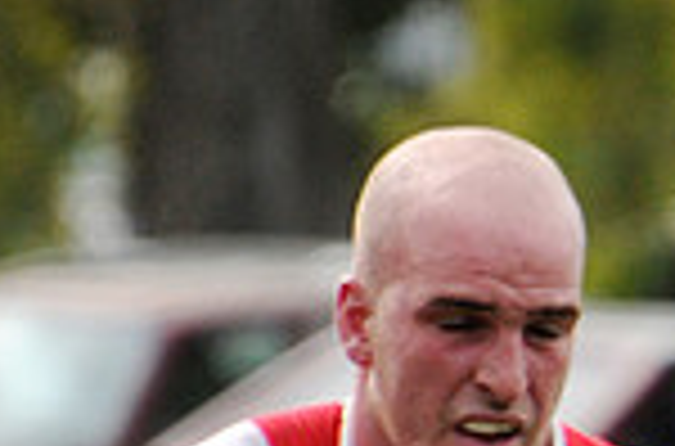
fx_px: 26055
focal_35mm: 1394
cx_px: 1184
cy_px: 791
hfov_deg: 1.5
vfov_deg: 1.0
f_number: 5.6
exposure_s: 1/640
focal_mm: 240
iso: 320
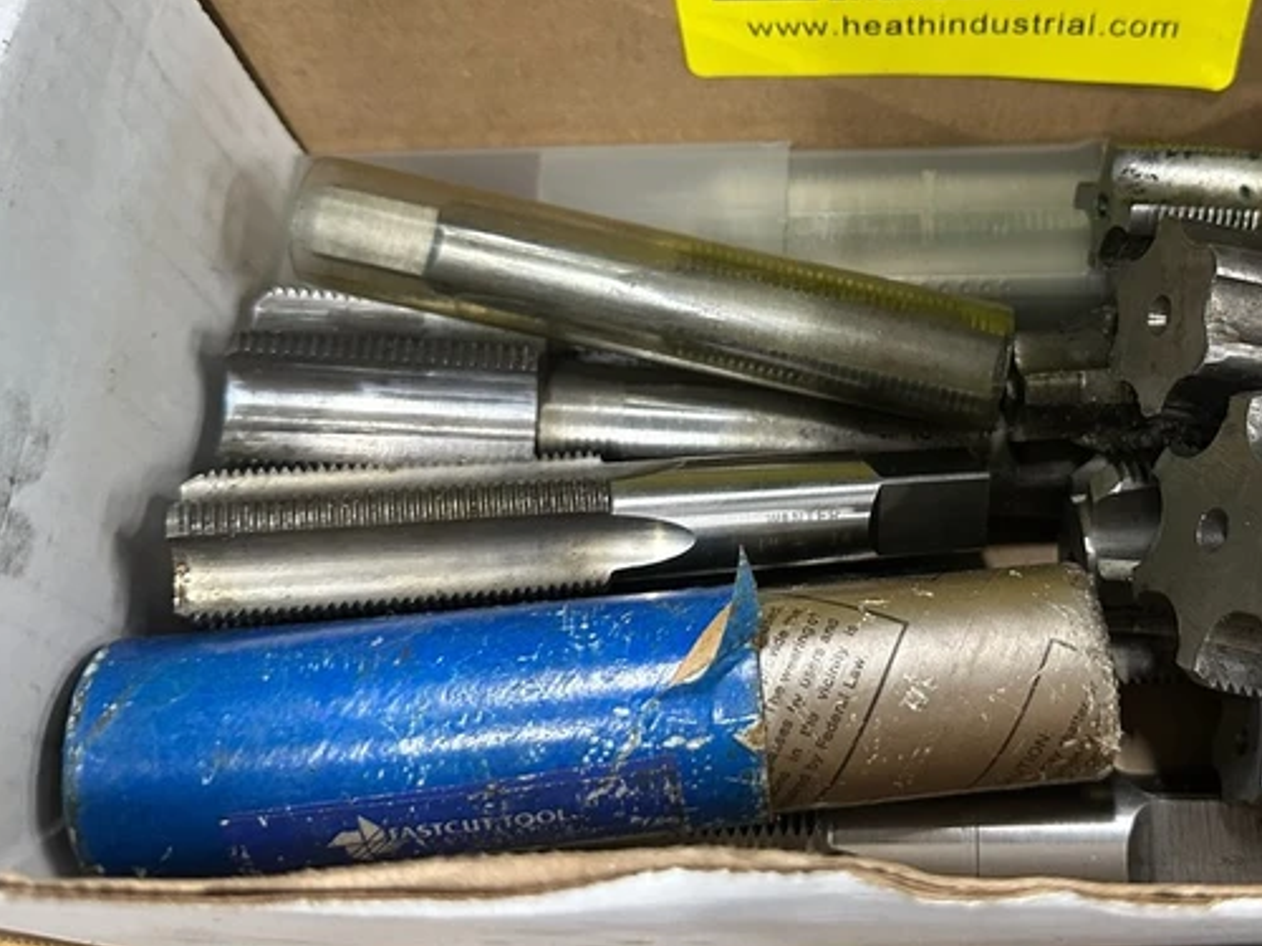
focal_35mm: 36
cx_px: 916
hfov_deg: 49.7
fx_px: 1312
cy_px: 405
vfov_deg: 39.6
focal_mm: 6.86
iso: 500
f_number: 1.78
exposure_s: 1/60
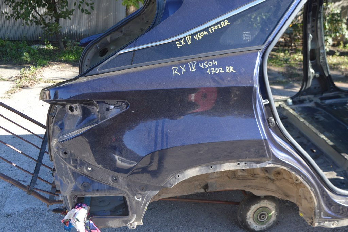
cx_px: 174
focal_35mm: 38
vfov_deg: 35.4
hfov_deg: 51.3
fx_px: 362
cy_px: 116
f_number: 5.6
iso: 160
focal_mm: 25
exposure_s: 1/125
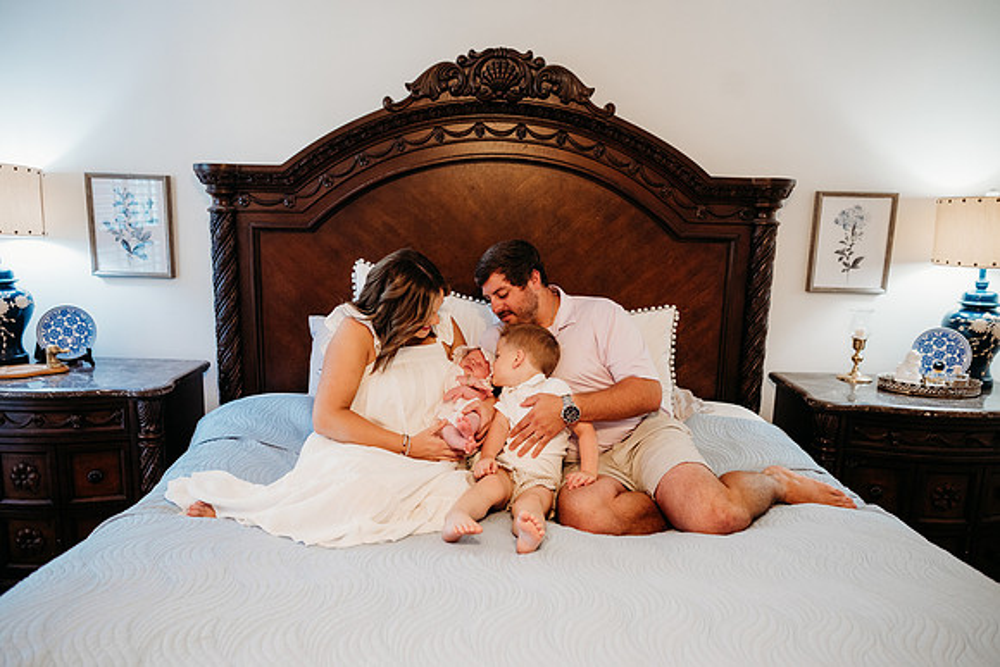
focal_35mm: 24
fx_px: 667
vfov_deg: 53.2
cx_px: 500
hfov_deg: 73.7
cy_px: 334
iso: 1600
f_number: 2.8
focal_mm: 24
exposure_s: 1/200
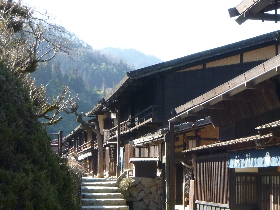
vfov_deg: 18.3
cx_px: 218
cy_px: 160
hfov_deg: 24.1
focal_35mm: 80
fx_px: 647
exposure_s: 1/80
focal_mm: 7.9
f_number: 4.7
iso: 100
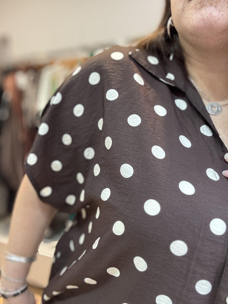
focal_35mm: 30
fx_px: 263
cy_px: 152
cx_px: 114
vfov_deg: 60.0
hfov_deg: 46.8
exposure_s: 1/50
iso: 200
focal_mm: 2.69
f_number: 1.9
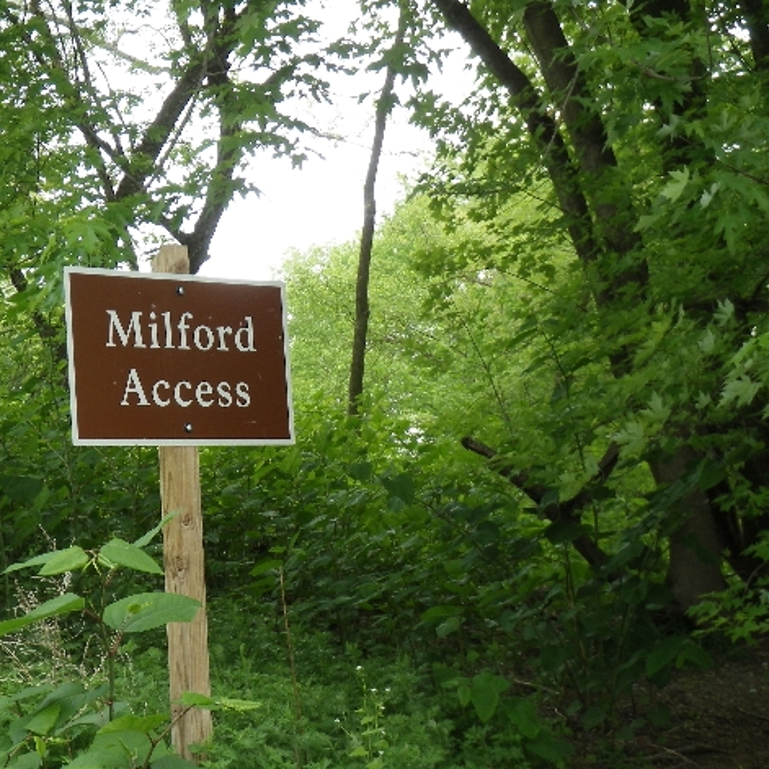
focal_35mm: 63
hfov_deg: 26.8
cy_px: 413
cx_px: 167
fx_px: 1583
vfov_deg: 27.3
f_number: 4.2
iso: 80
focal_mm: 7.5
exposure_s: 1/80
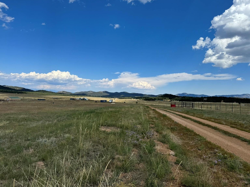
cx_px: 125
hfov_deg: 69.4
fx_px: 181
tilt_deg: +0.4
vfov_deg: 54.9
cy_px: 95
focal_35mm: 25
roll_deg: -2.7
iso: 80
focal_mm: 6.76
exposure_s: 1/5348
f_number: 1.78
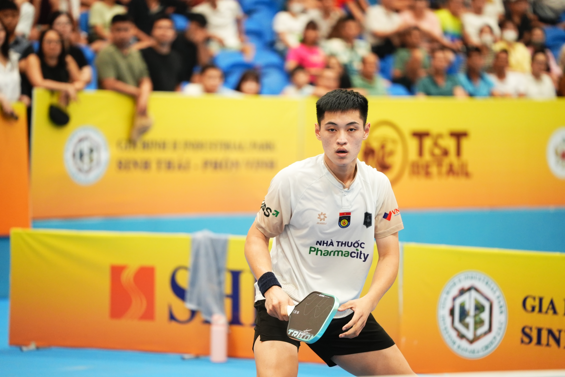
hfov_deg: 11.4
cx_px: 282
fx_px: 2826
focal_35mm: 180
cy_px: 188
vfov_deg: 7.6
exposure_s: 1/1000
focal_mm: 180
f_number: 2.8
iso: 3200
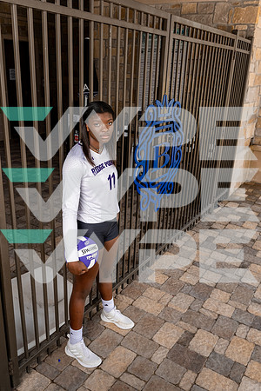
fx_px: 348
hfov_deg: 41.1
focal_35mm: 32
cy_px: 196
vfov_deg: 58.7
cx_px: 130
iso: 250
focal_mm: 32
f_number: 5.6
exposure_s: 1/200
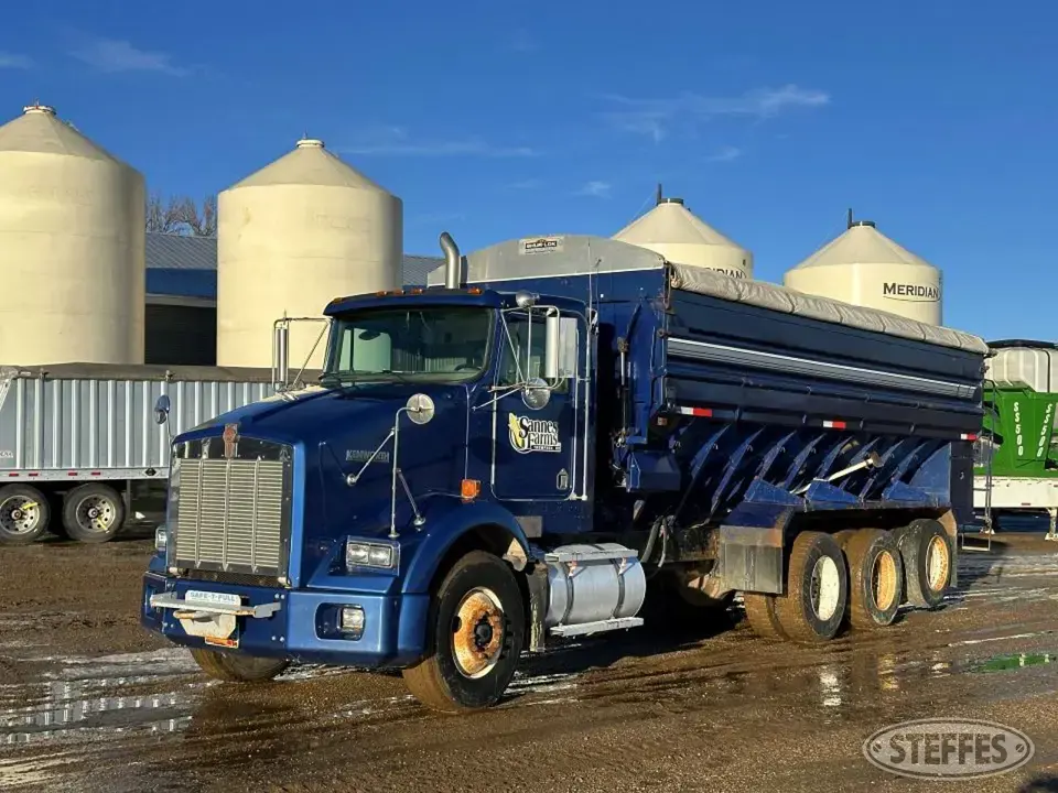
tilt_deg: +2.8
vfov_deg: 30.3
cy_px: 396
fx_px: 1467
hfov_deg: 39.7
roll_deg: -0.4
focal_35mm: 48
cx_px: 529
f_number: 1.78
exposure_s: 1/4016
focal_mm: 6.86
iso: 64
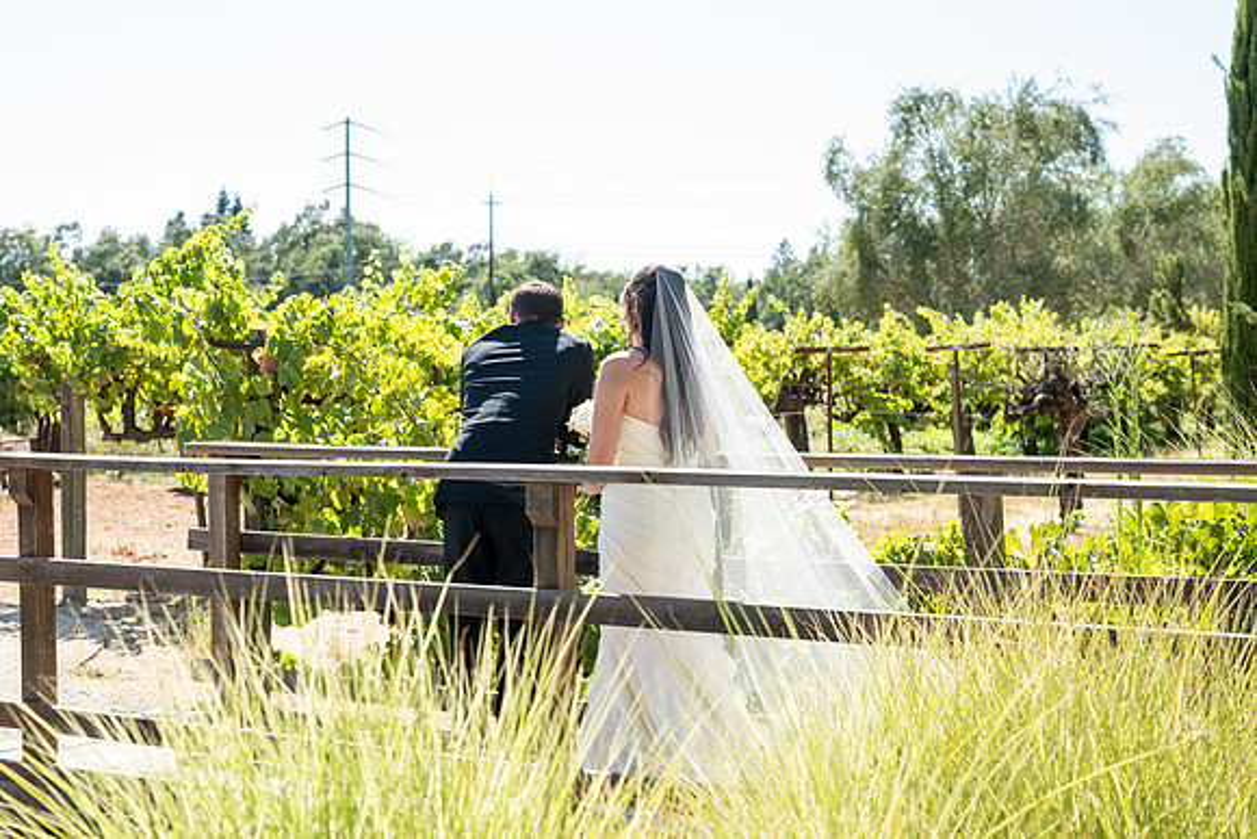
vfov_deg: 24.5
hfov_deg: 36.0
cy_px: 382
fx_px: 1933
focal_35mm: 55
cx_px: 547
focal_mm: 49
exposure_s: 1/500
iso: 200
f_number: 4
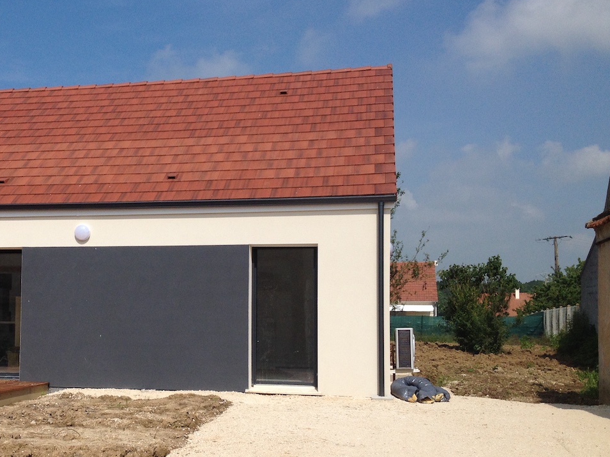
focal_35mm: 55
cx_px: 137
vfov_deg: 26.5
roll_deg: -1.1
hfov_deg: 34.1
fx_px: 969
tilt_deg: +1.8
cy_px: 270
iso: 50
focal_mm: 4.28
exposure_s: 1/3247
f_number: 2.4
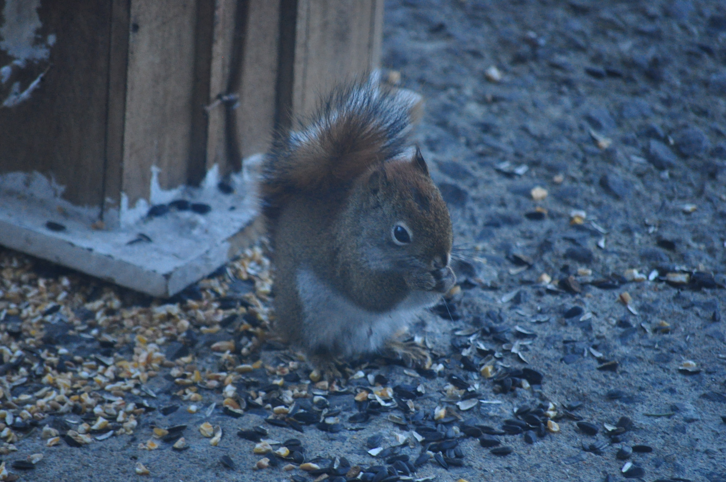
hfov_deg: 6.9
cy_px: 241
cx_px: 363
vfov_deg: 4.6
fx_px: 6042
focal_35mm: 300
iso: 1600
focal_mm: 200
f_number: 5.6
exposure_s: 1/100
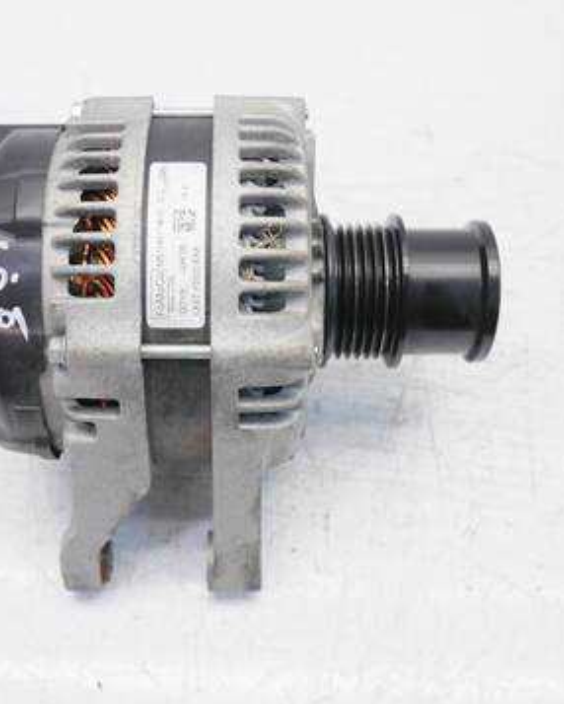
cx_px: 213
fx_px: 876
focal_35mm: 42
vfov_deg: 43.8
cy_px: 353
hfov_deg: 35.5
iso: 200
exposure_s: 1/60
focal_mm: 16
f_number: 4
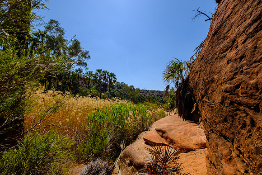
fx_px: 109
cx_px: 131
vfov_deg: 77.4
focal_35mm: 15
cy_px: 88
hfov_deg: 100.4
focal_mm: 10
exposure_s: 1/1400
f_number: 5.6
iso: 200
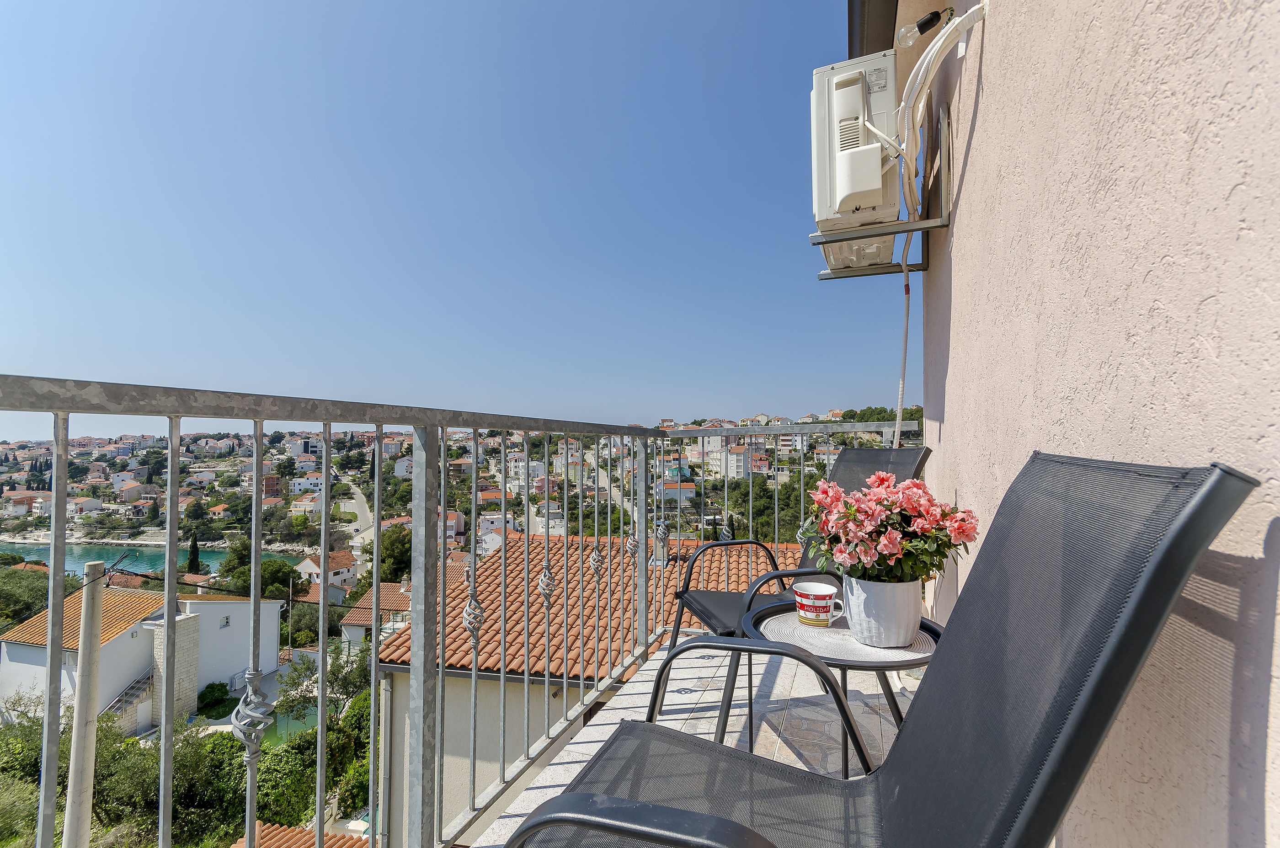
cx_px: 640
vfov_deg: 77.1
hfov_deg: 100.5
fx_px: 532
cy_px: 424
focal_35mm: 15
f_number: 10
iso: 100
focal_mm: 10
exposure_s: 1/250
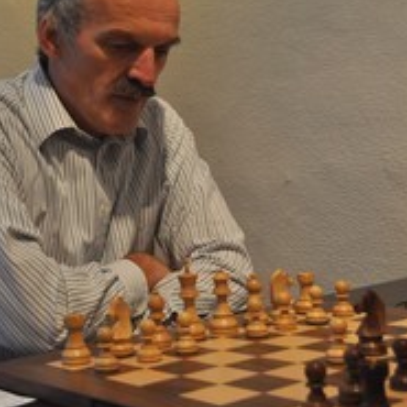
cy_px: 174
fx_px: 878
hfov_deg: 25.6
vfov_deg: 26.1
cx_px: 77
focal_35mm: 66
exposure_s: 1/60
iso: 450
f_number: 4
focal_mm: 24
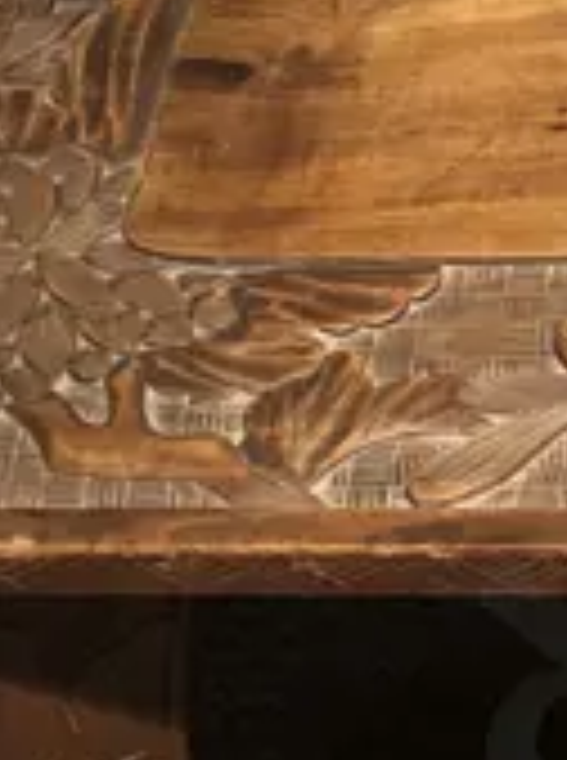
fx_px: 3727
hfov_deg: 8.1
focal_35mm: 170
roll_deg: -1.5
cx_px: 1292
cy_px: -184
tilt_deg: -43.8
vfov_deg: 11.4
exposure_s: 1/20
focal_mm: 3.99
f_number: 1.8
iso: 40
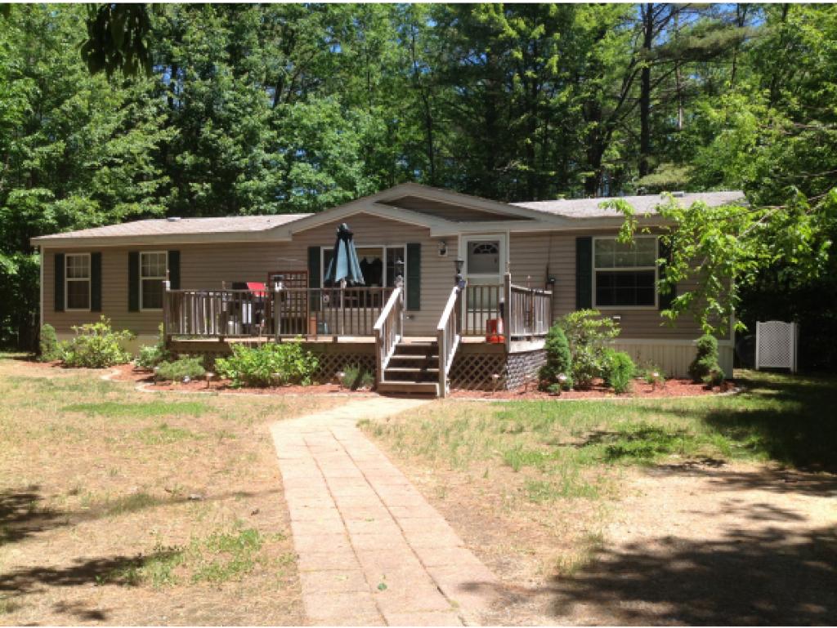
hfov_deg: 52.6
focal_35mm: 35
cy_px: 314
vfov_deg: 40.7
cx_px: 418
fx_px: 847
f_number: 2.4
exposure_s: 1/889
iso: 50
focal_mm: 4.28
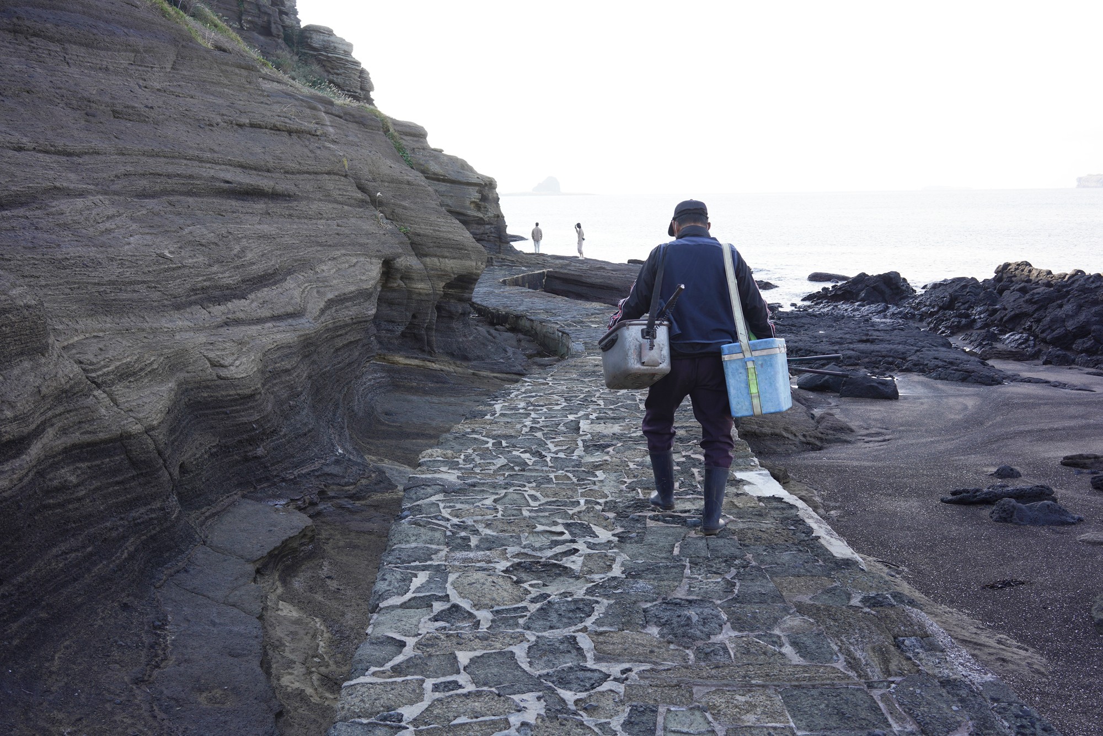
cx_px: 552
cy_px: 368
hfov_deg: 54.4
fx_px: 1072
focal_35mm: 35
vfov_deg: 37.9
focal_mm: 35
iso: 200
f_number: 8
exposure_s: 1/100
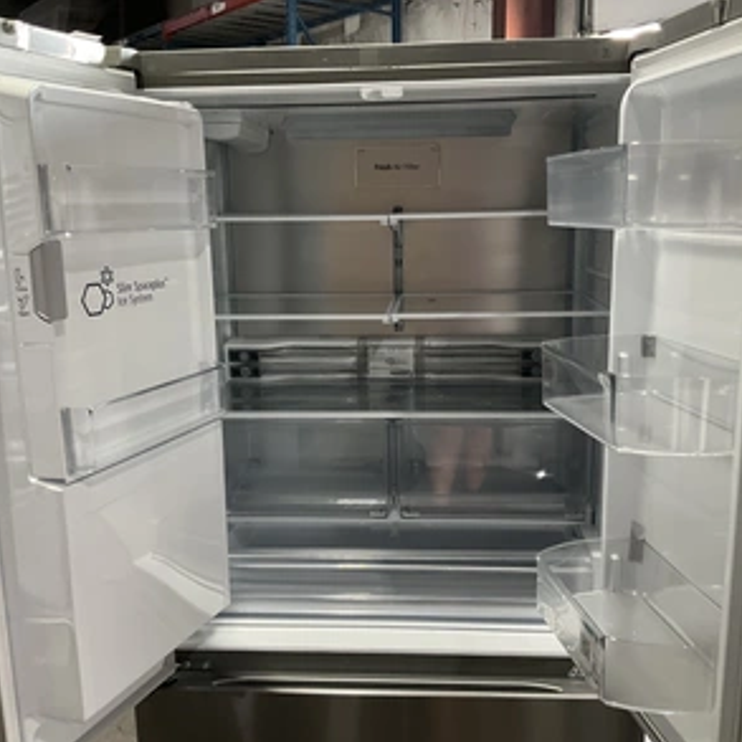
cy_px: 377
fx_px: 849
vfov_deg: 47.2
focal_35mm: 35
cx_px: 380
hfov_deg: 47.2
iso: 80
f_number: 1.8
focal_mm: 3
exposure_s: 1/60
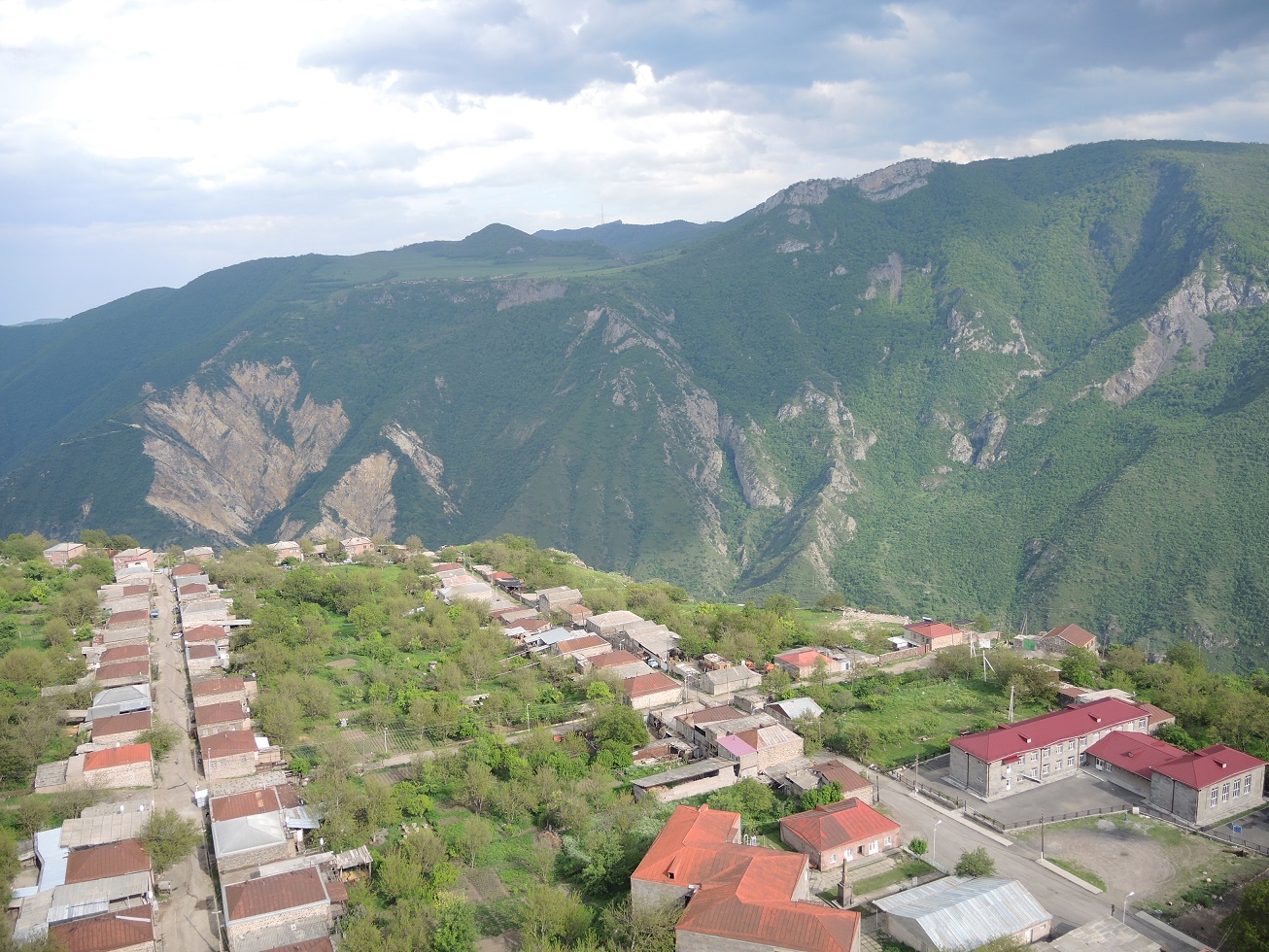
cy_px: 476
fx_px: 1027
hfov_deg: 63.4
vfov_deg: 49.8
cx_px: 634
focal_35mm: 28
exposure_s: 1/400
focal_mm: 6
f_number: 2
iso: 80
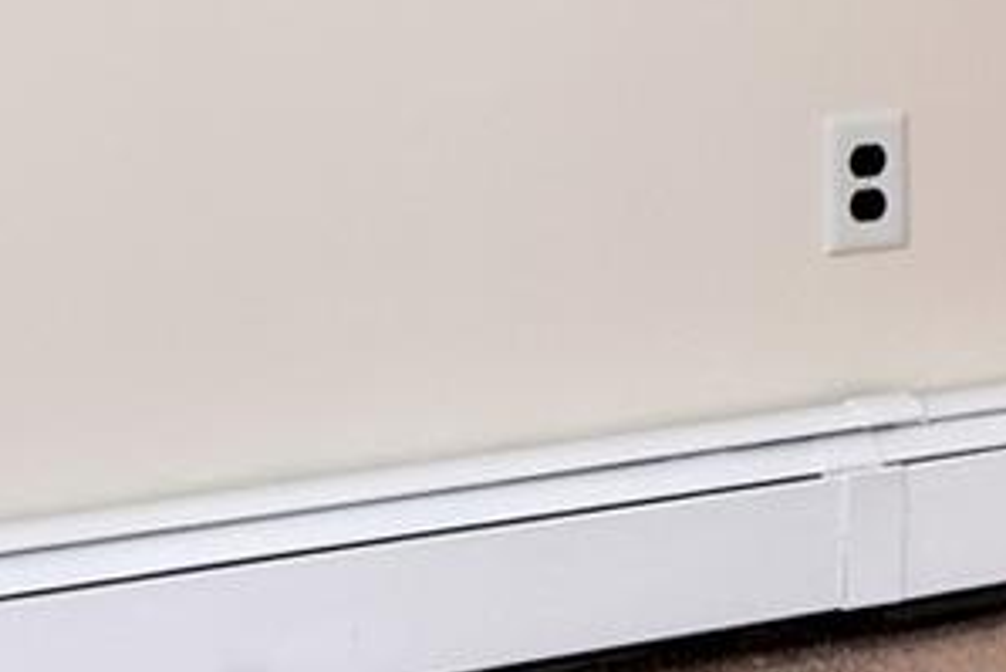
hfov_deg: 17.0
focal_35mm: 113
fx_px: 3171
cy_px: -478
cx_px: 1293
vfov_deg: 11.4
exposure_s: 1/60
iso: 640
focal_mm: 11
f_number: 11
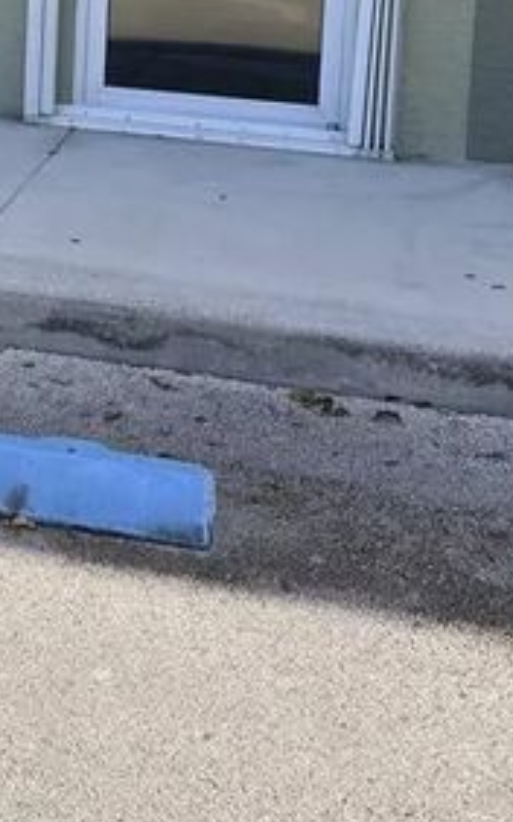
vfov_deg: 25.0
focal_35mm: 77
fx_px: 1724
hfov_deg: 16.3
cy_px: -68
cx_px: -99
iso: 80
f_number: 1.78
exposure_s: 1/1901
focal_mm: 6.76
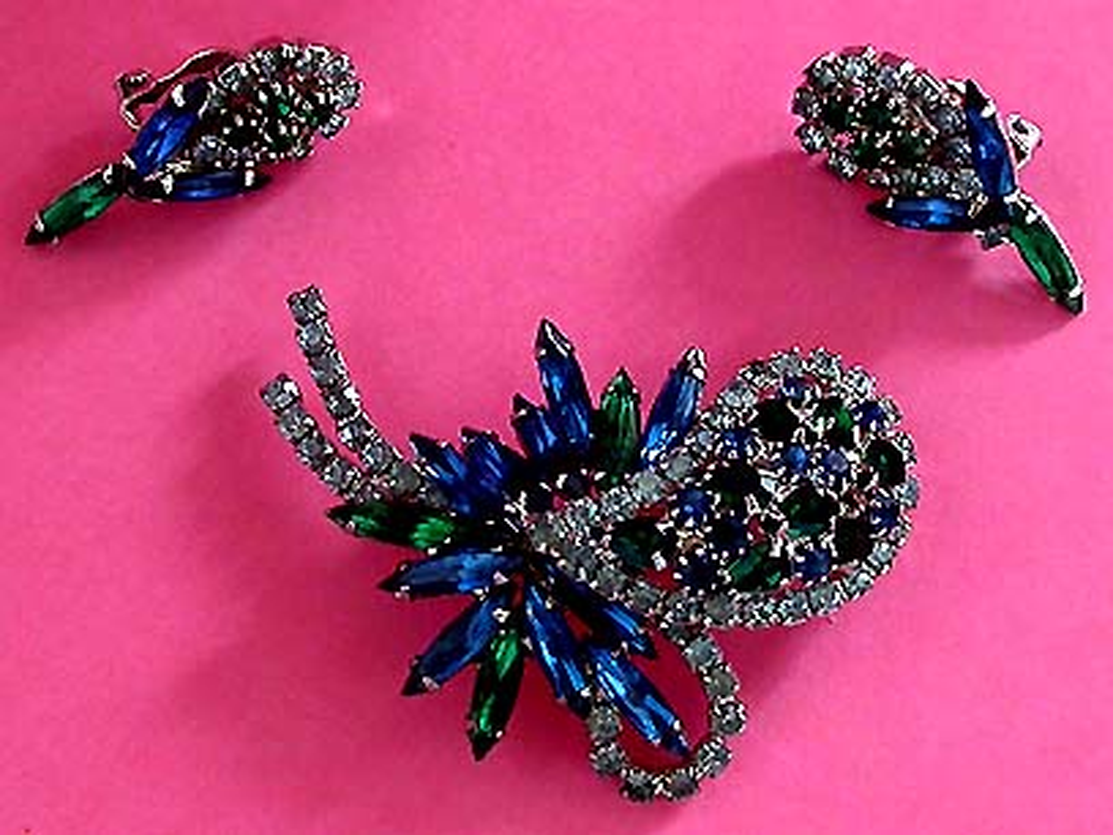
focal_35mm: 38
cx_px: 556
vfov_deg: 37.7
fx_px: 1222
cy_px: 418
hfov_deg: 49.0
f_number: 2.6
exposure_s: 1/24.4
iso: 100
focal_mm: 7.85
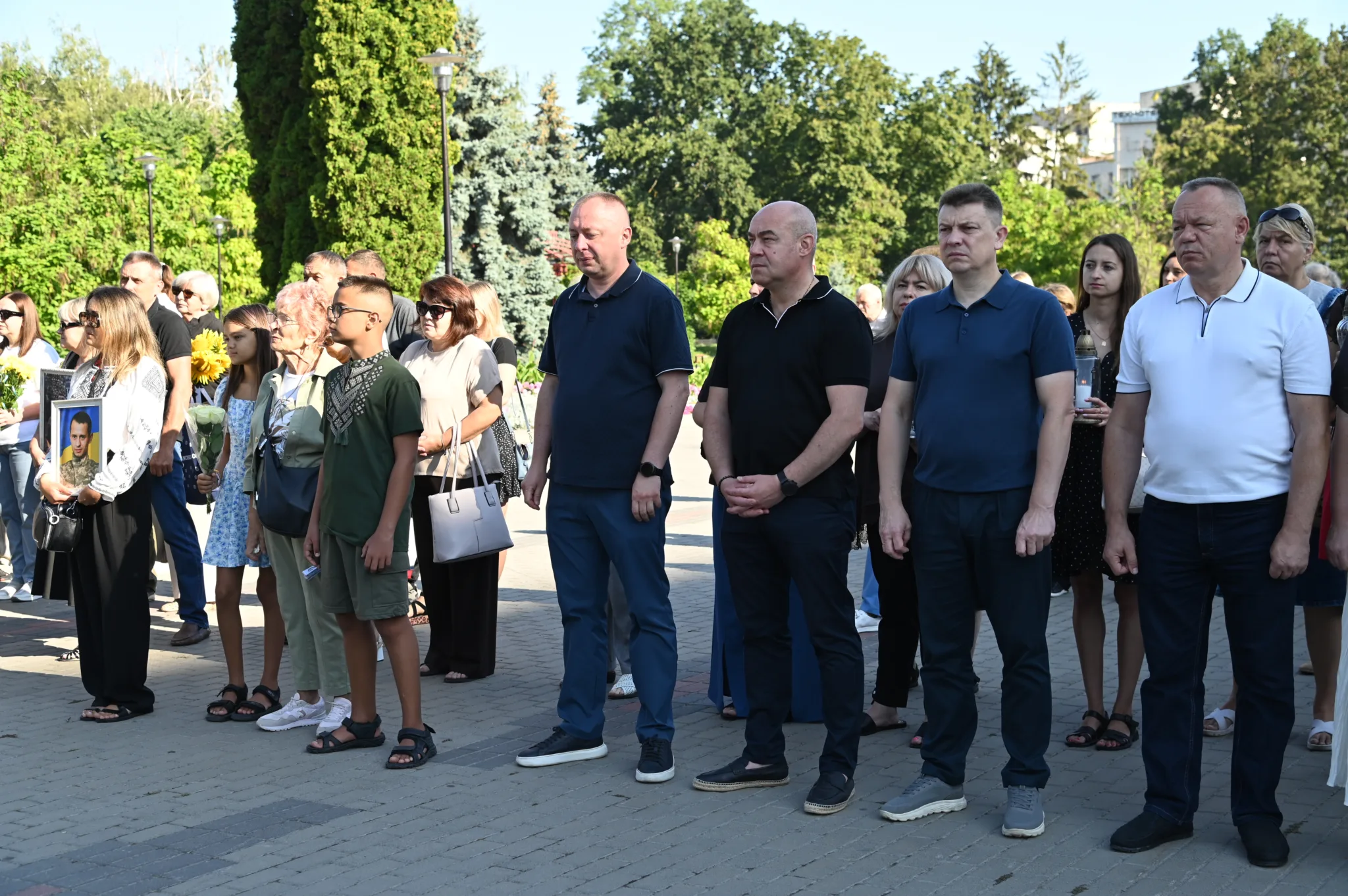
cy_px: 448
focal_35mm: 50
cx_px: 674
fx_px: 1871
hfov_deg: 39.6
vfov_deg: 27.0
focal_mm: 50
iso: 200
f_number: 5.6
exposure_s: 1/250
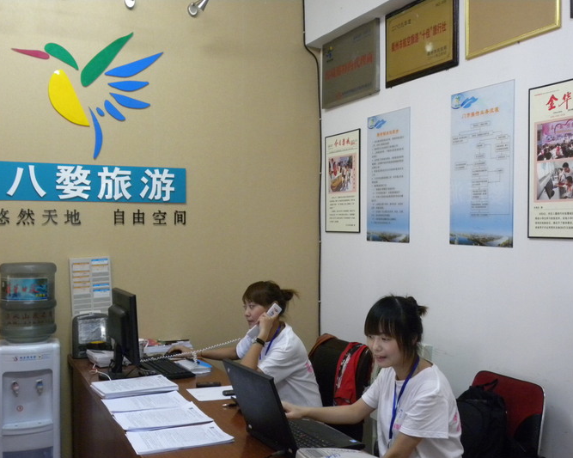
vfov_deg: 38.2
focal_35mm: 39
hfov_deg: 46.8
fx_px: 661
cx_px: 301
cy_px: 231
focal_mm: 6.6
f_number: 3.2
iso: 400
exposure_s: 1/19.7
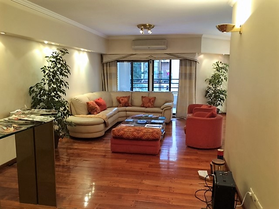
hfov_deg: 61.7
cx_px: 140
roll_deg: +1.4
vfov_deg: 48.2
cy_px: 104
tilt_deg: -9.9
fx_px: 234
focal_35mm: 29
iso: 100
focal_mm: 4.15
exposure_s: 1/33
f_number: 2.2
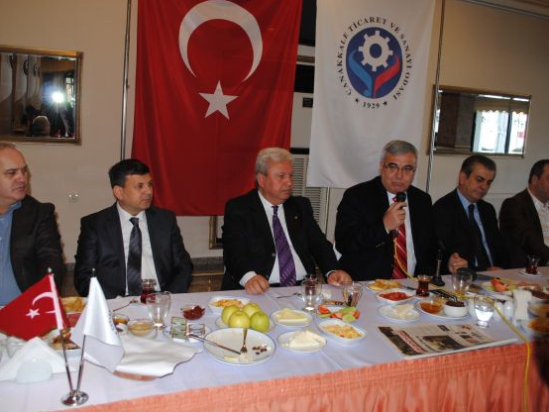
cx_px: 256
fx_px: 476
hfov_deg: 59.9
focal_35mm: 30
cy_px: 203
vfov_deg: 46.8
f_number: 3.5
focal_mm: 18
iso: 200
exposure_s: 1/60
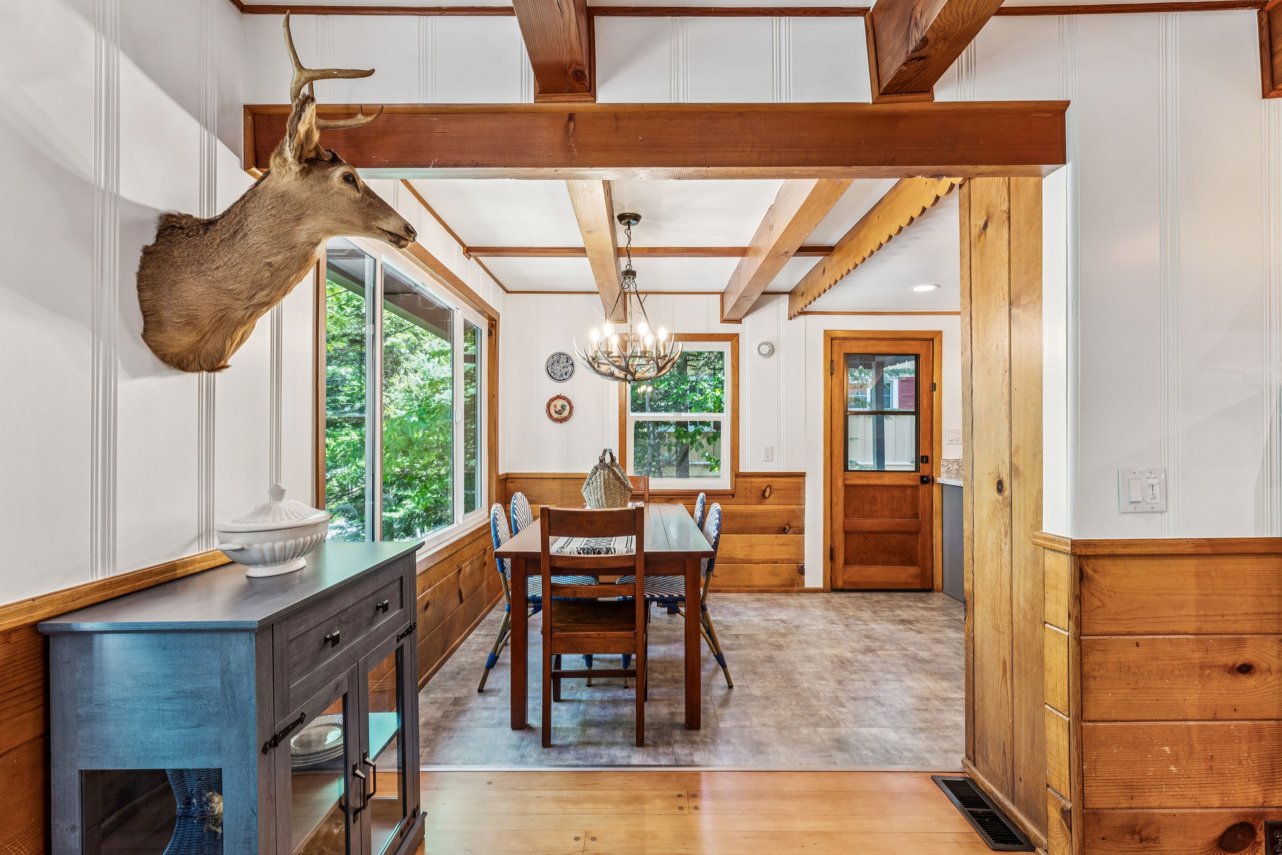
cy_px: 428
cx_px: 641
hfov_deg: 94.3
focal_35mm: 17
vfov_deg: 71.4
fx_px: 595
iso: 100
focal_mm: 16.7
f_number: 13
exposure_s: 1
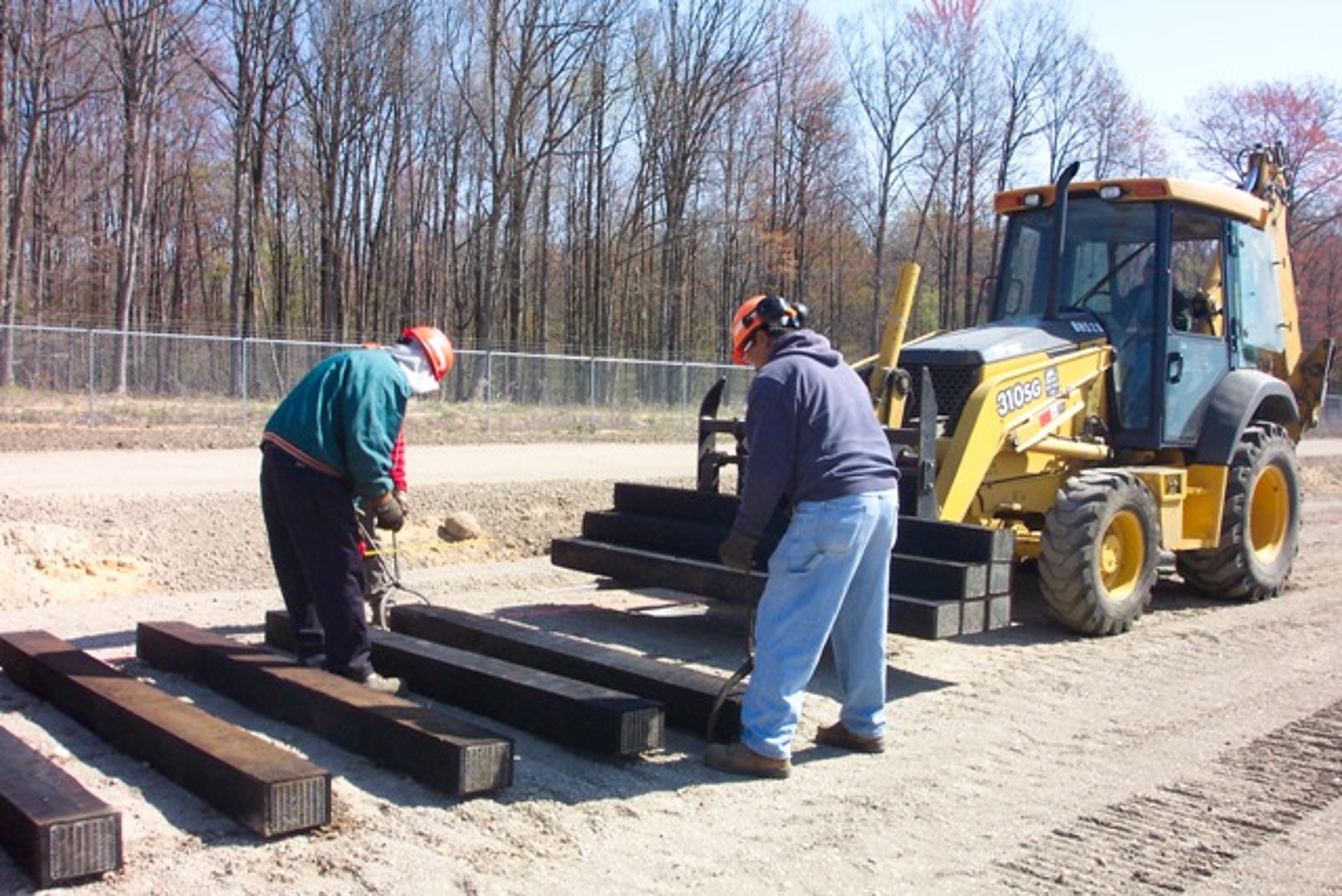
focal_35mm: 35
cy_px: 448
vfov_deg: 37.9
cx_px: 671
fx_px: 1305
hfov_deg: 54.4
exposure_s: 1/90
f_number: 9.5
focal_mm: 7.5
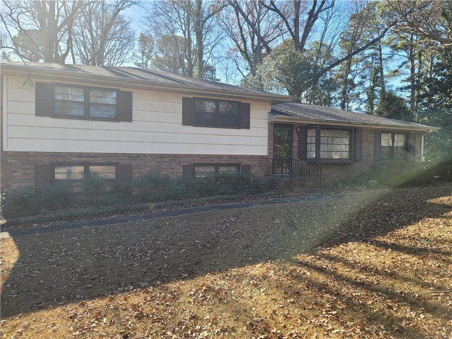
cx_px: 226
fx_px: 326
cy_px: 170
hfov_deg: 69.4
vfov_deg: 54.9
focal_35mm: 25
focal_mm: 7
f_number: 1.8
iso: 20
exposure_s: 1/220
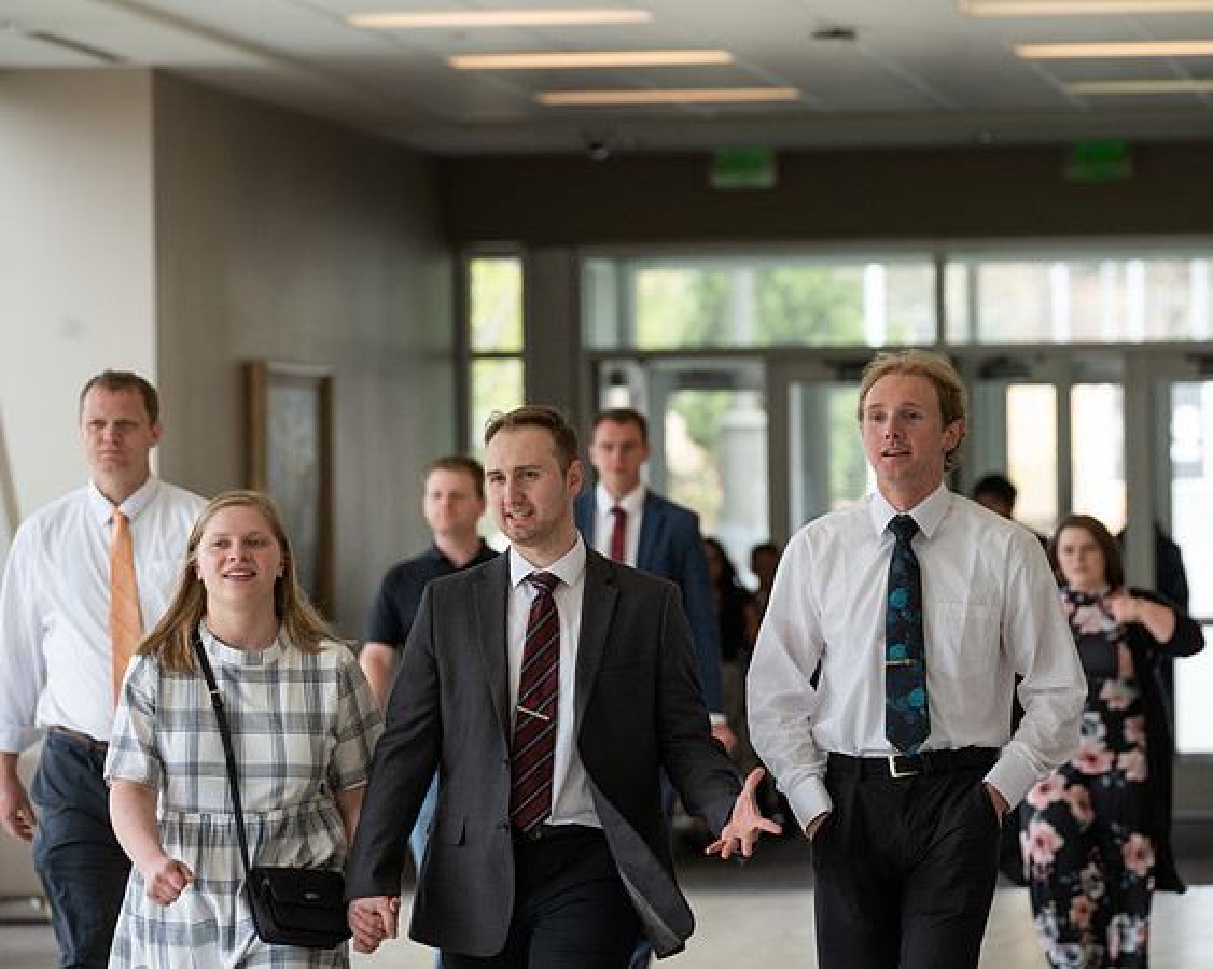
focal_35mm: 239
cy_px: 457
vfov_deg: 6.5
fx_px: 8594
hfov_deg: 8.1
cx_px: 706
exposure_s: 1/250
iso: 500
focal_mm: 200
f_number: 6.3
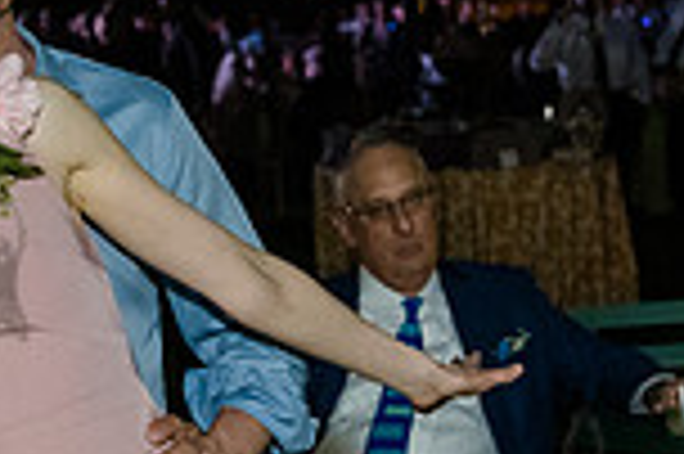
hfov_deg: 13.3
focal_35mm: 153
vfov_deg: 8.9
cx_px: 0
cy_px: 263
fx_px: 2904
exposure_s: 1/125
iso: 6400
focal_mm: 40
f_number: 3.5
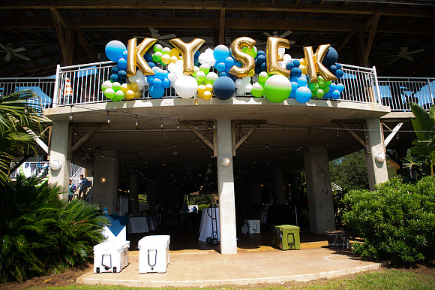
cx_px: 218
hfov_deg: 73.8
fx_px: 290
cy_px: 145
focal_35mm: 24
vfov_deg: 53.1
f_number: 4
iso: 50
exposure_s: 1/250
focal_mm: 24
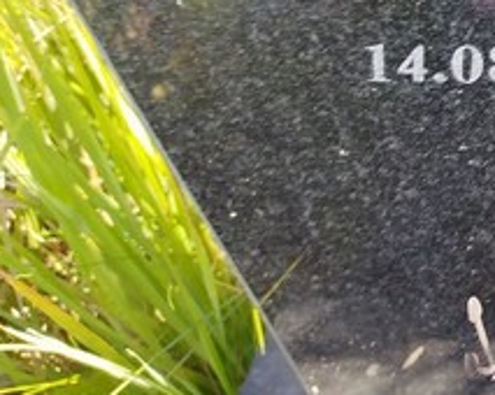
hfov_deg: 18.3
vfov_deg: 16.6
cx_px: 825
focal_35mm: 88
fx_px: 1288
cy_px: -95
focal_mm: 5.31
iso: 50
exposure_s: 1/149
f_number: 1.7
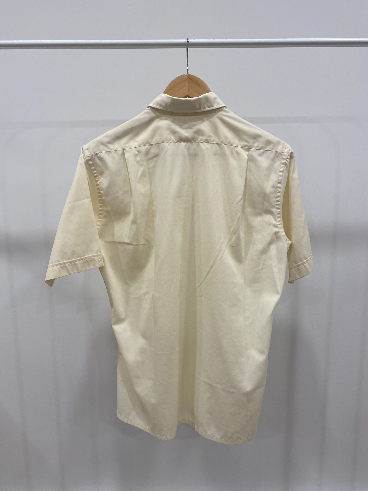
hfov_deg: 53.1
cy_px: 246
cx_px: 184
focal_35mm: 26
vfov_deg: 67.3
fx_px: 369
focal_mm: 4.25
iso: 100
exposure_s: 1/120
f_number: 1.8
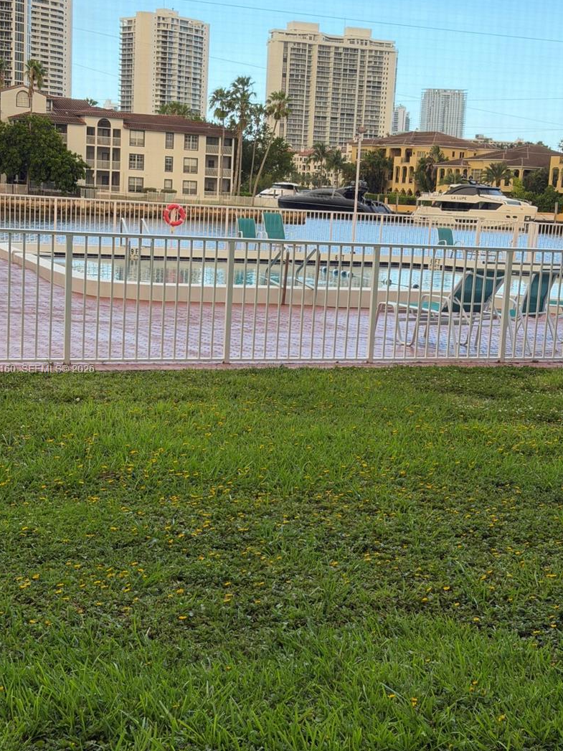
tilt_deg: -8.4
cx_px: 285
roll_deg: -3.1
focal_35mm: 55
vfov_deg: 34.9
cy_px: 370
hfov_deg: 26.6
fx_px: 1193
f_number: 1.78
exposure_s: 1/663
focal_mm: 6.76
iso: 100
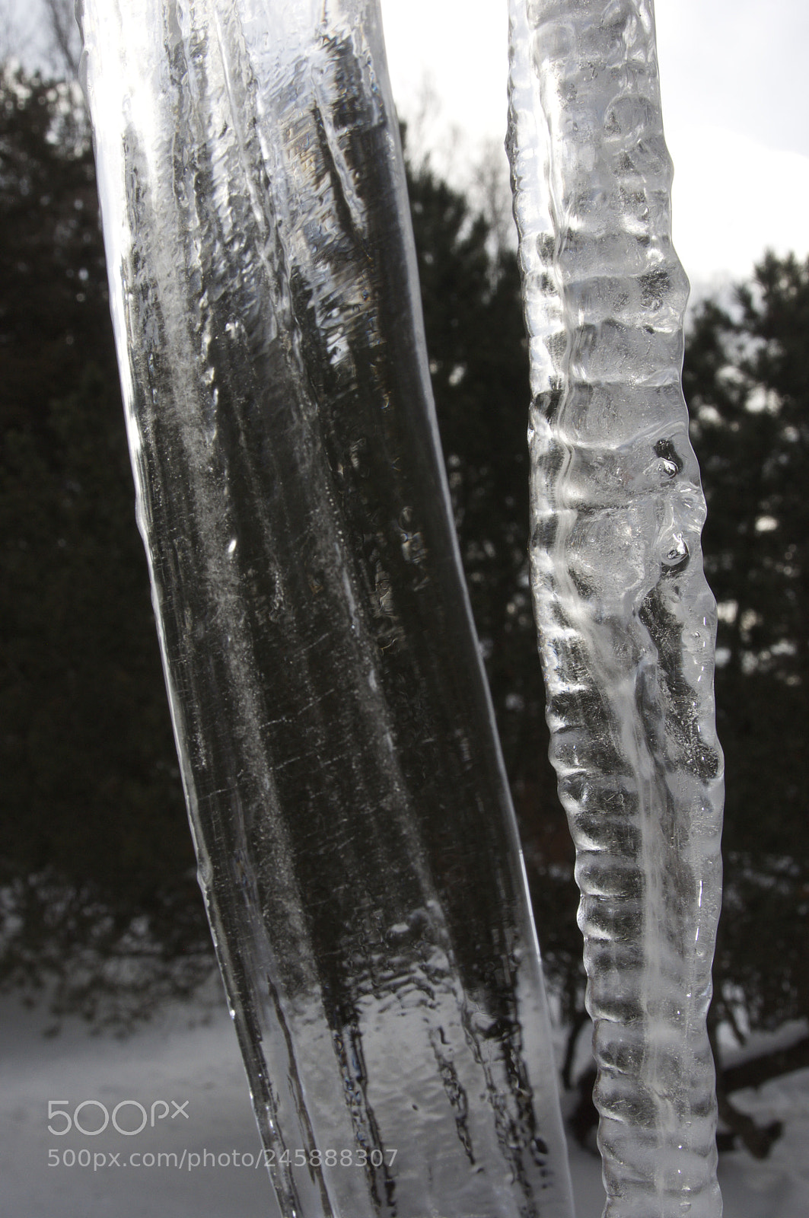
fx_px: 1774
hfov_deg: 25.7
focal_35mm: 52
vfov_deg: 37.9
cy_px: 609
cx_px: 404
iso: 320
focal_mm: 35
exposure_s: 1/200
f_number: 16
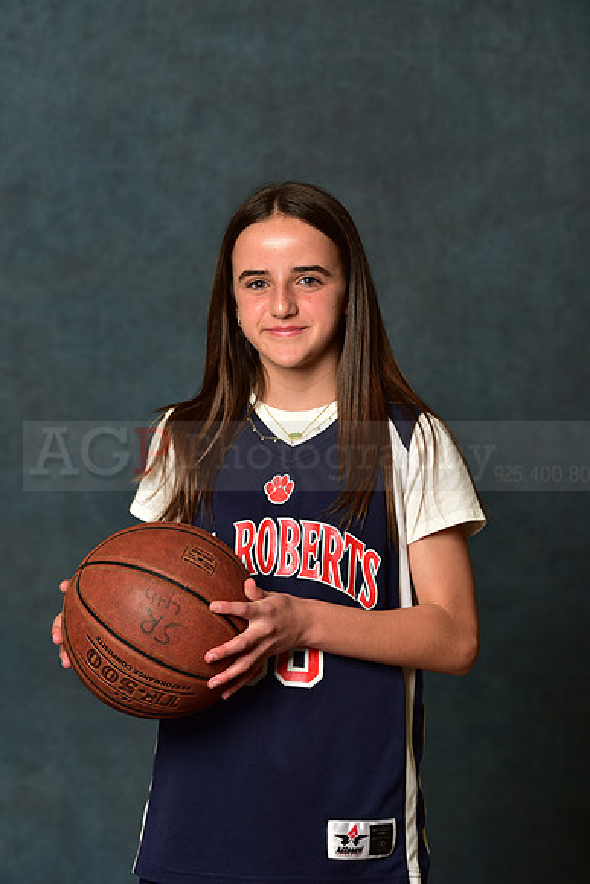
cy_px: 442
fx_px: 3317
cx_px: 295
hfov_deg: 10.2
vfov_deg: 15.2
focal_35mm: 135
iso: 200
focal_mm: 135
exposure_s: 1/200
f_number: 4.5
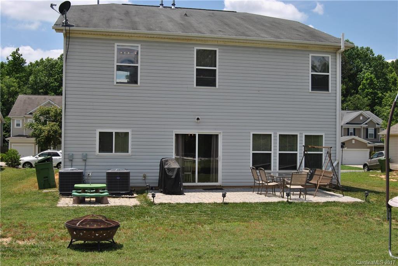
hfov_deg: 46.4
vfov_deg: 31.9
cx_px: 199
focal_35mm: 42
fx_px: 465
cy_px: 133
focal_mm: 28
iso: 100
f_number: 8
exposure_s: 1/250
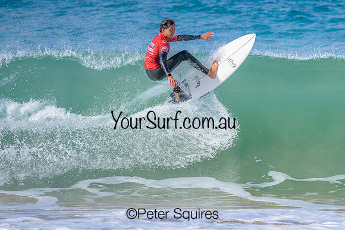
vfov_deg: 1.3
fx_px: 10528
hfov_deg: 1.9
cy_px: 107
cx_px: 233
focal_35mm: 1098
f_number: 6.3
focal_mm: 800
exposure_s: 1/2000
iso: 400
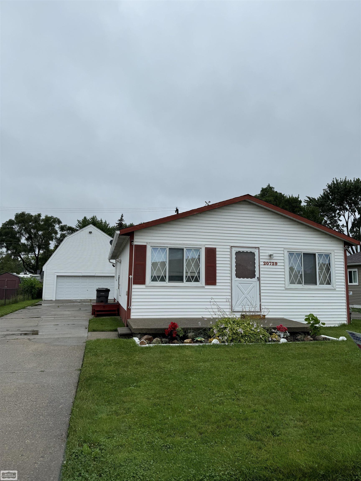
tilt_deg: +8.3
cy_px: 240
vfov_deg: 71.6
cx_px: 180
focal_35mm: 24
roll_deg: -0.1
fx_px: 334
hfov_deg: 56.8
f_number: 1.78
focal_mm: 6.76
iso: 80
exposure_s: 1/1131
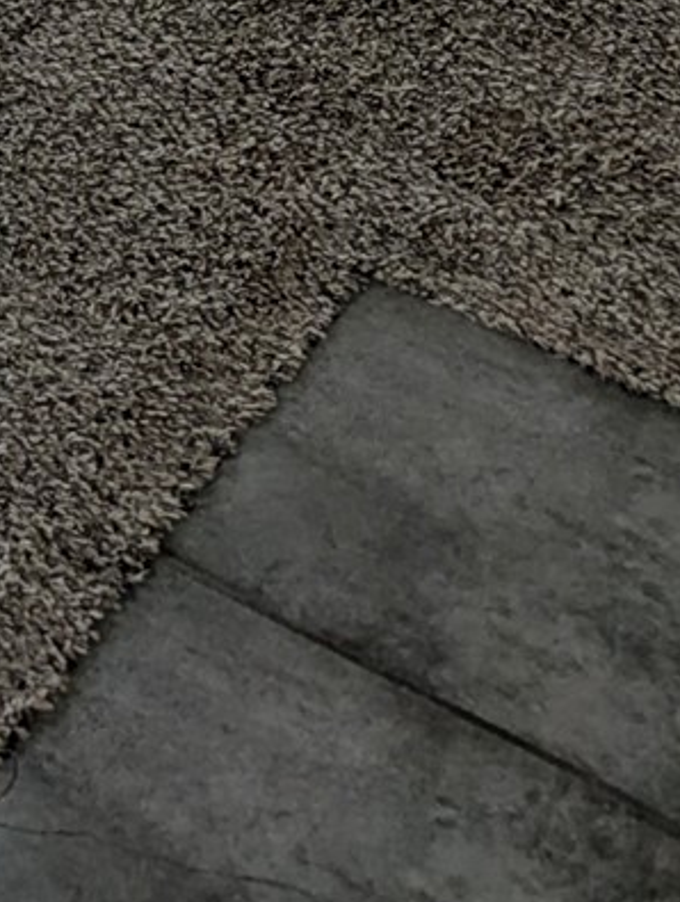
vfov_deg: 12.5
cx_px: -740
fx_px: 3236
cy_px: -1248
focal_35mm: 124
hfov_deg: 10.8
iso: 54
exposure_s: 1/103
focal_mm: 6.81
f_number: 1.85
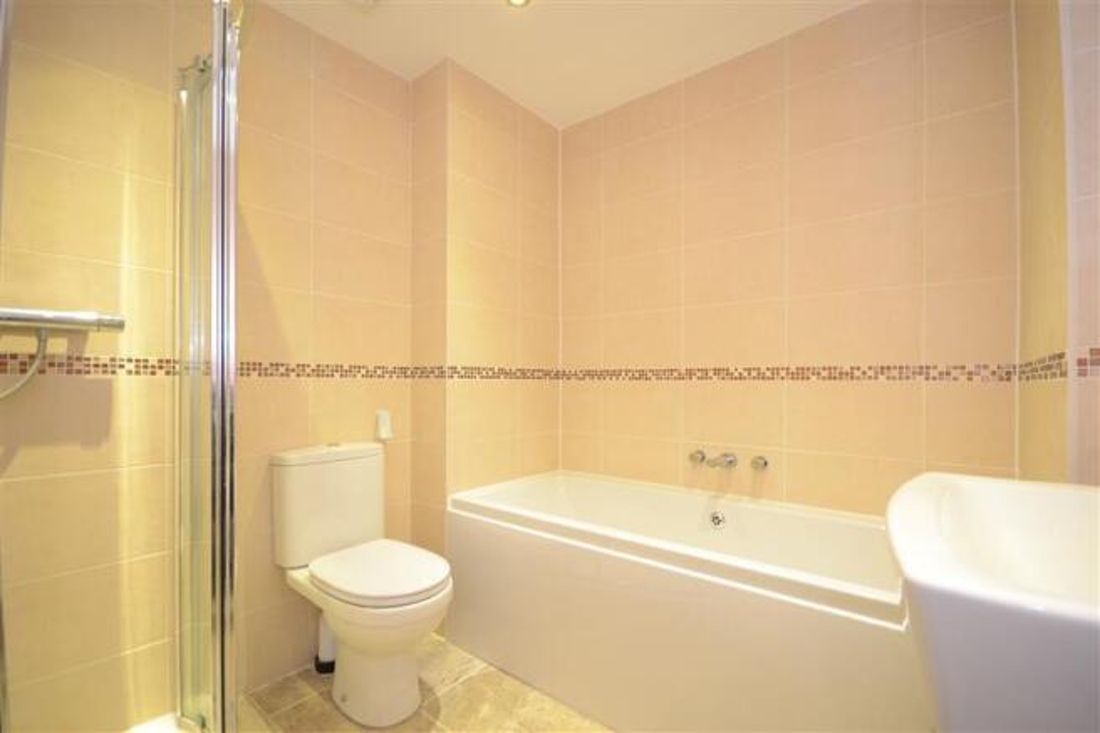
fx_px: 458
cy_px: 366
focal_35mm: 15
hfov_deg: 100.4
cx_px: 550
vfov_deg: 77.3
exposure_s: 1/6
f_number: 5.6
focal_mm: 10
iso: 400
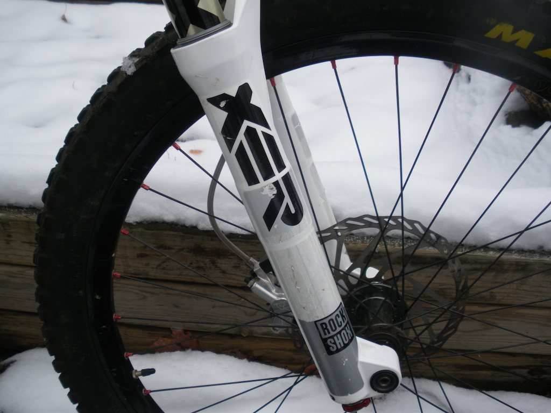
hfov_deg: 51.4
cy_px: 206
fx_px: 573
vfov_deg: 39.7
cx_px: 276
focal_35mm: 36
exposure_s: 1/60
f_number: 3.5
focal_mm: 6.3
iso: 64
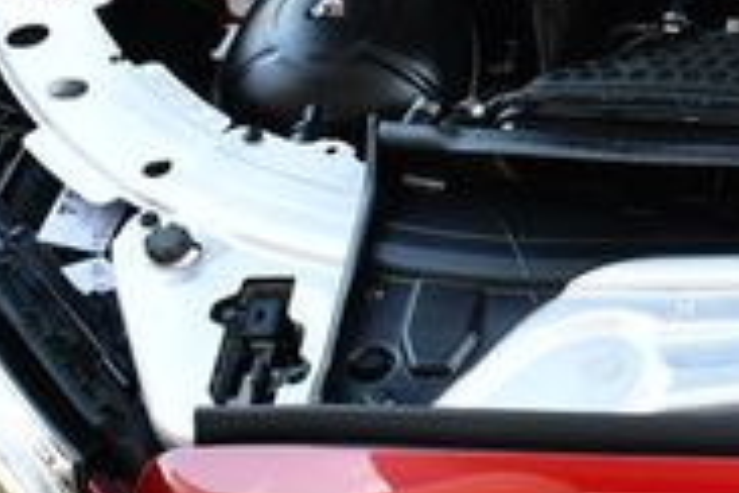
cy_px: 194
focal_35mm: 126
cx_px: 1054
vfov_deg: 10.9
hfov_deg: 15.2
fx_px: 2586
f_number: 3.5
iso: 500
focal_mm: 18
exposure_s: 1/250
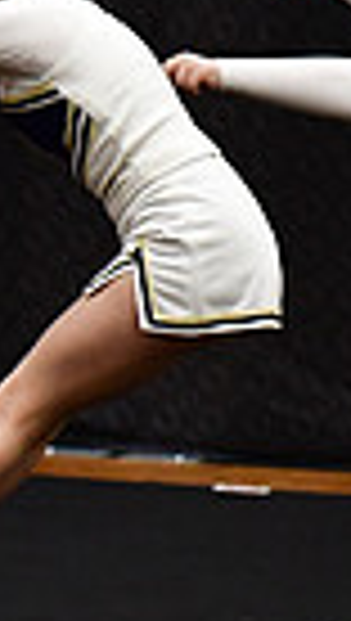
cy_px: 335
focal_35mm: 594
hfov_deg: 2.0
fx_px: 9792
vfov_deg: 3.6
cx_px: 1287
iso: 4000
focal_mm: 90
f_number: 4
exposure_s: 1/500
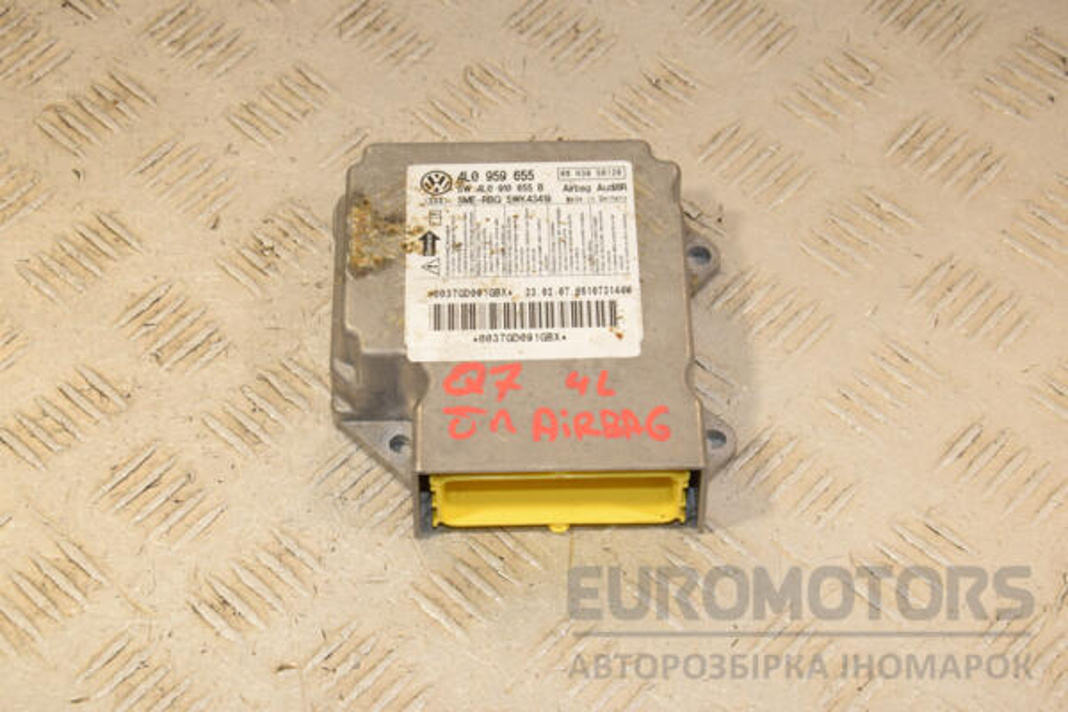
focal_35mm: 72
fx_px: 2136
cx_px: 534
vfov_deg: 18.9
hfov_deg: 28.1
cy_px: 356
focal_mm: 48
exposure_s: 1/200
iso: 800
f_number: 8
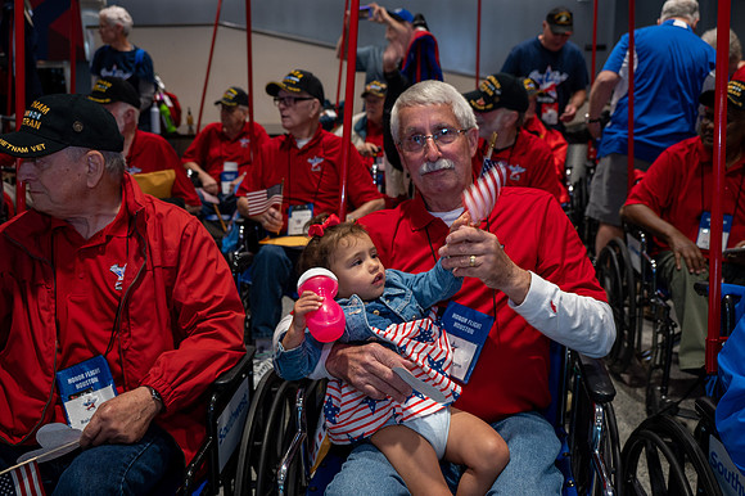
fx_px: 672
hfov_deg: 58.0
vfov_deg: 40.5
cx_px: 372
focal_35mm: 32
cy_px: 248
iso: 900
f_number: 4.8
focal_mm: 32.5
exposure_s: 1/40
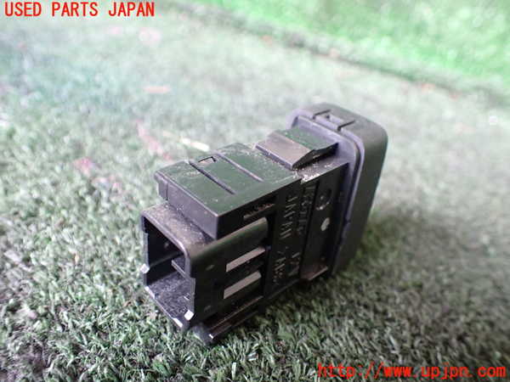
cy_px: 191
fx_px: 442
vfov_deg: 46.8
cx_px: 255
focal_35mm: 30
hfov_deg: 60.0
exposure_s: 1/40
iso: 800
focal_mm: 5.4
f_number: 2.3
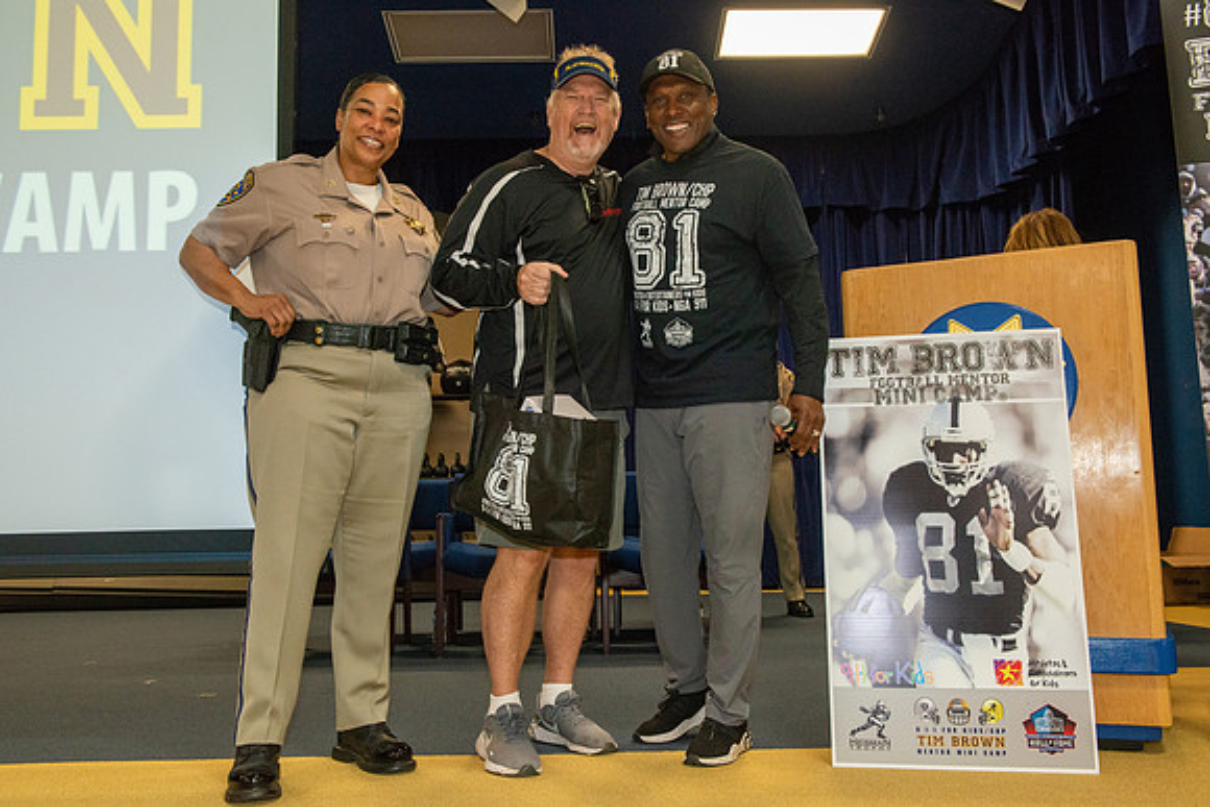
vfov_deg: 40.7
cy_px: 404
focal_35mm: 32
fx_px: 1089
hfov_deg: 58.1
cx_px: 605
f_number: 5.6
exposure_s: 1/60
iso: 4000
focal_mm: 32
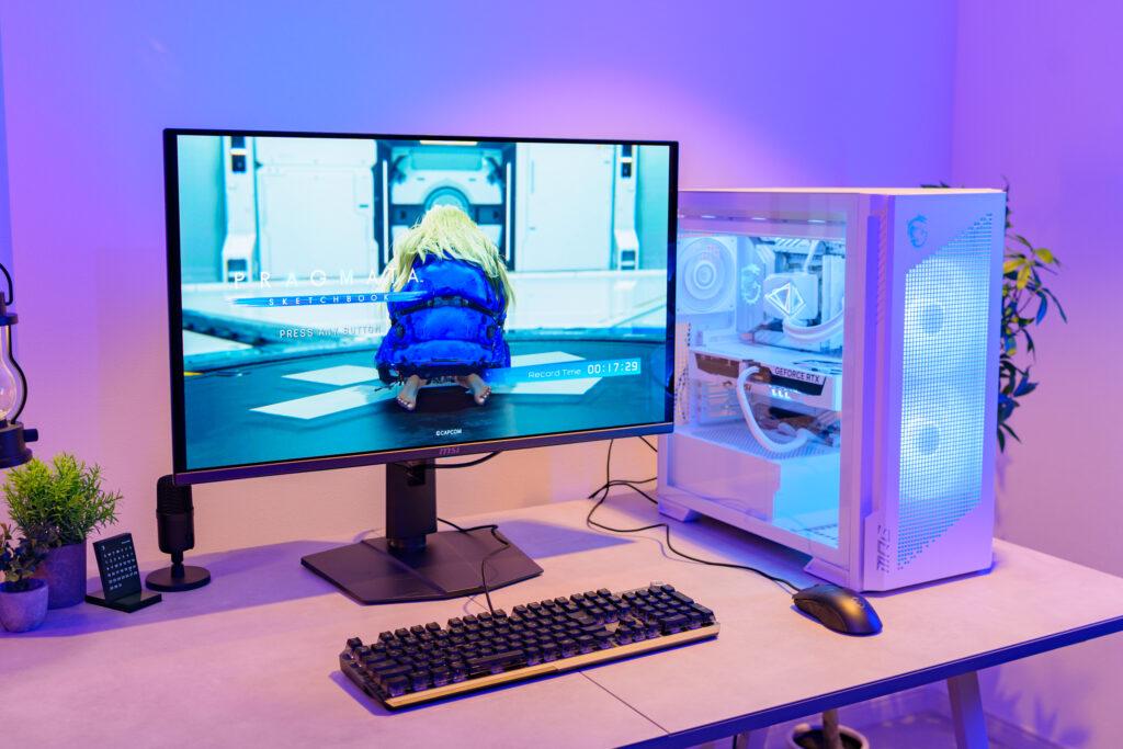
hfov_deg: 49.8
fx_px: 1207
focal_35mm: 39
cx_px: 502
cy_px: 335
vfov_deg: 34.5
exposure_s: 1/60
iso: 400
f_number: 4
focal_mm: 35
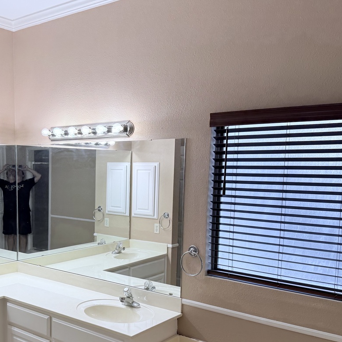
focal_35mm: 39
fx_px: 436
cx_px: 109
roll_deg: +0.2
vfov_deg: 42.4
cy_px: 222
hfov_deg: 42.2
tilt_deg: -7.1
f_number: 1.78
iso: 100
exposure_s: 1/368
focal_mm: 6.76
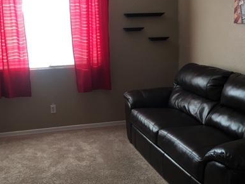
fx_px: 340
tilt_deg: -6.0
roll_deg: +1.5
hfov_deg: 39.6
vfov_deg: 30.2
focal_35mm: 48
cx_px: 113
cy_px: 72
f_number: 2.2
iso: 25
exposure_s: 1/30
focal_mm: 4.15
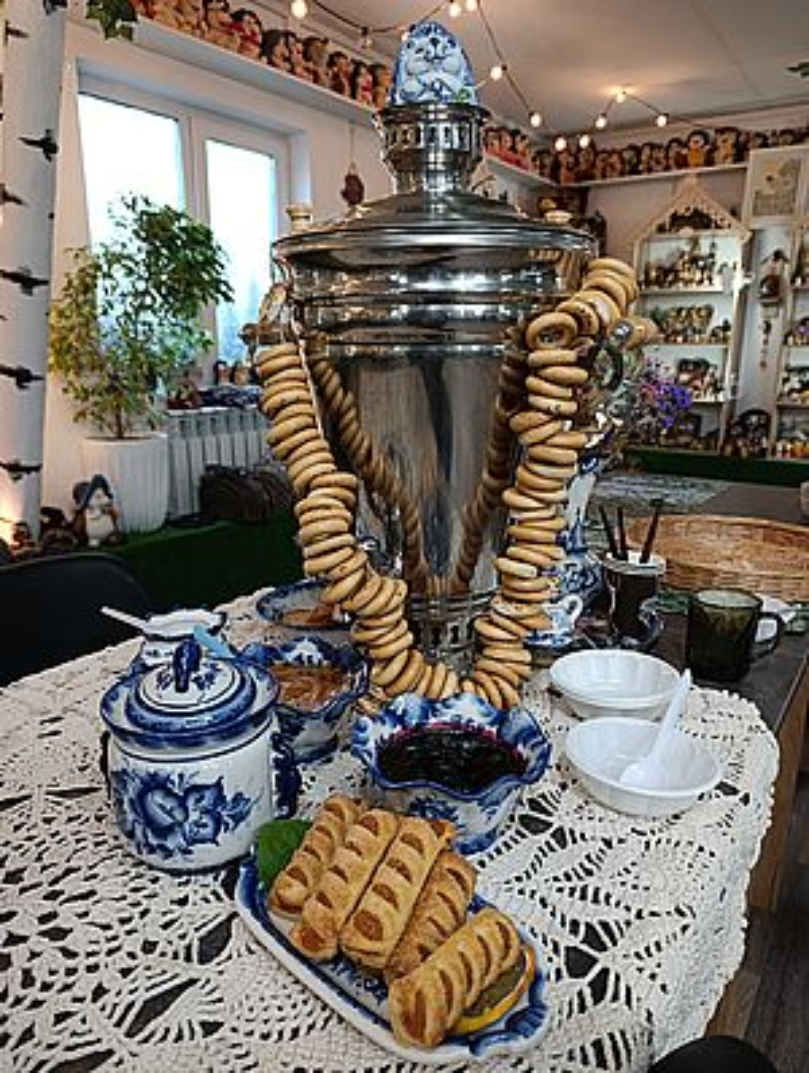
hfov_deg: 59.0
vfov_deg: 73.8
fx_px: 714
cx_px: 404
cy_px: 536
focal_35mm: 23
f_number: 1.65
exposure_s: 1/50
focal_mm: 6.11
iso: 909
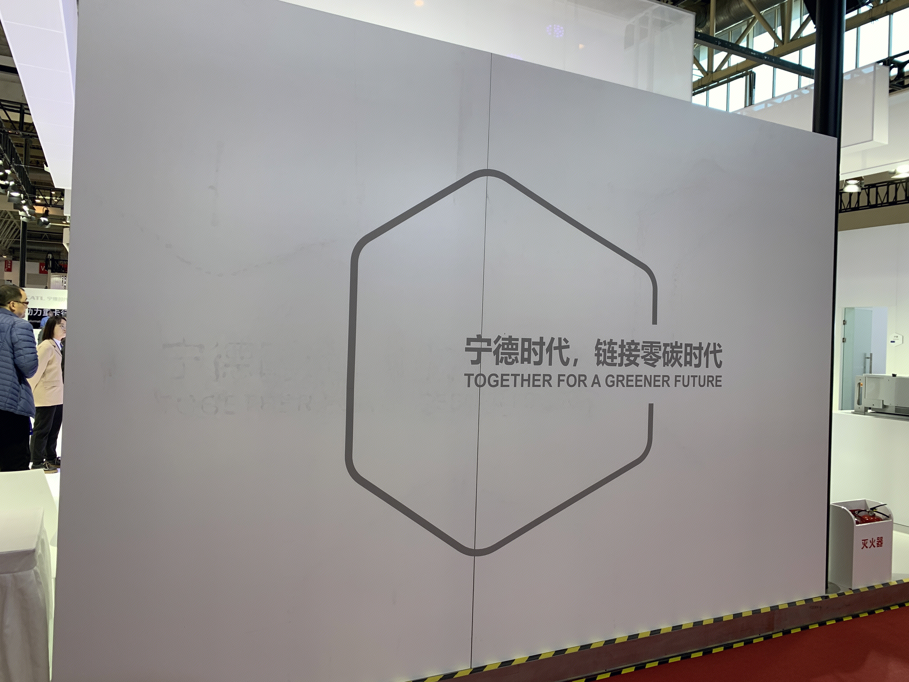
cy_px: 341
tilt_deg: +0.6
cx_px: 454
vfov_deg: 53.1
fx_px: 683
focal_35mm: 26
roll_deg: -2.4
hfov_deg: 67.3
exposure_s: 1/100
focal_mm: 4.25
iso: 40
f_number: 1.8
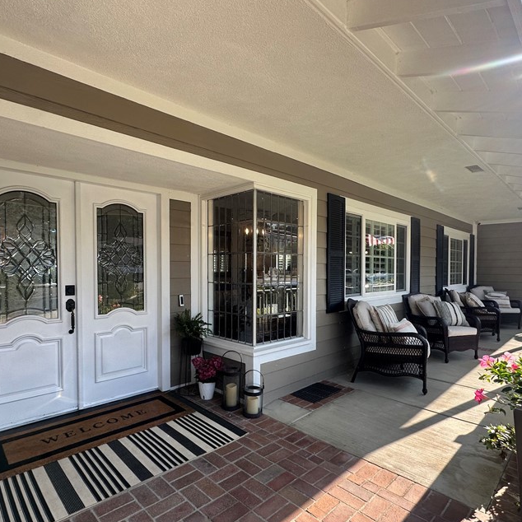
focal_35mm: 20
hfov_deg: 74.8
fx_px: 341
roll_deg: -0.8
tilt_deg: -1.3
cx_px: 259
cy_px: 278
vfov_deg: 74.7
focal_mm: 2.22
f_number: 2.2
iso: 40
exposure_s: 1/340
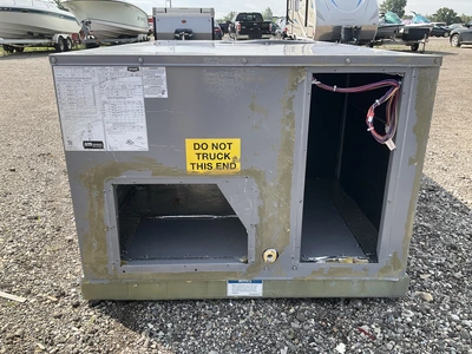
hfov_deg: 61.7
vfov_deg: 48.2
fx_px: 395
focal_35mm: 29
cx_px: 236
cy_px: 177
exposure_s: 1/739
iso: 25
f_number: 1.8
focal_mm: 3
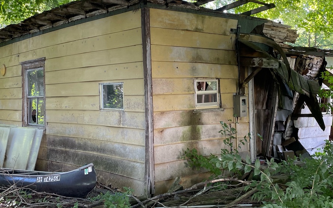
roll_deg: +0.3
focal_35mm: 45
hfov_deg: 44.3
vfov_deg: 28.5
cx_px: 150
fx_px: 408
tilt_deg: +3.8
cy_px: 77
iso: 80
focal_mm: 4.2
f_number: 1.6
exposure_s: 1/121
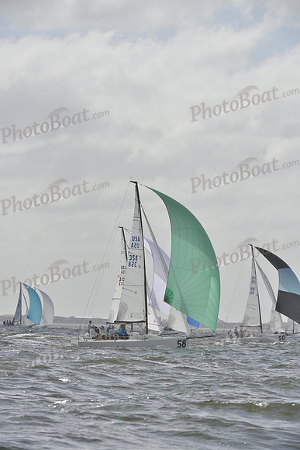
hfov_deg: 6.9
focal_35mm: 200
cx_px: 150
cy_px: 225
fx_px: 2498
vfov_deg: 10.3
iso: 400
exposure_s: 1/1600
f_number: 10
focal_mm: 200
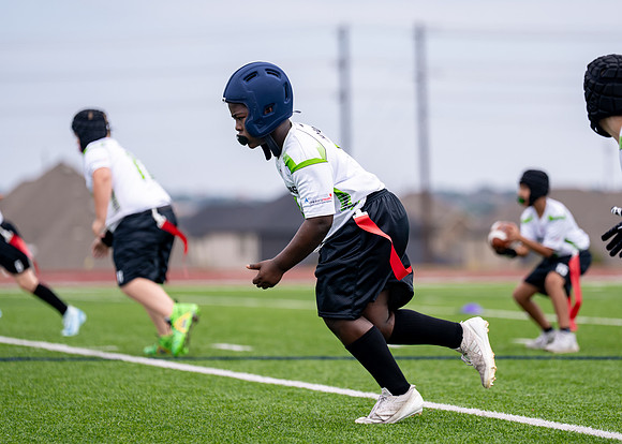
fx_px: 3357
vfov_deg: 7.6
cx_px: 338
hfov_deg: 10.6
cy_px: 230
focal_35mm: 190
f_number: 2.8
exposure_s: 1/1600
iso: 125
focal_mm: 165
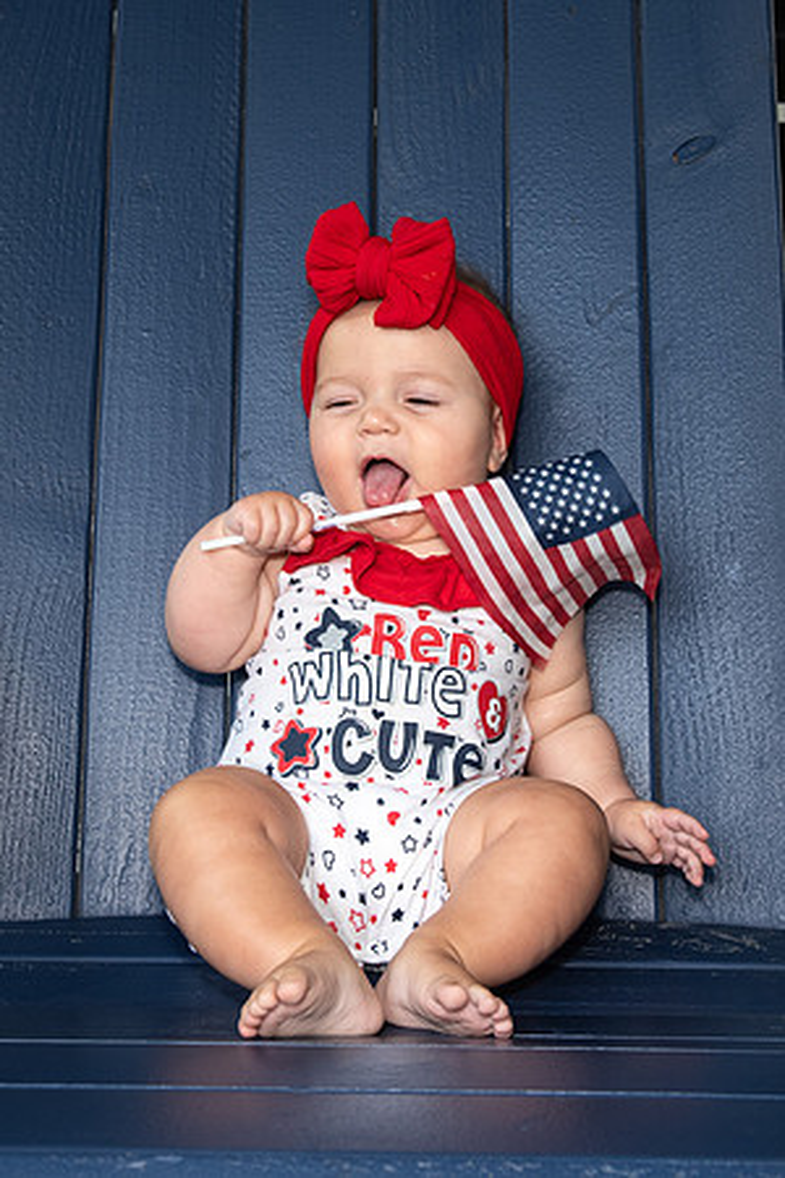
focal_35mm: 64
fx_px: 2094
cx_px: 366
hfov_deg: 21.2
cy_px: 465
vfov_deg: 31.3
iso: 400
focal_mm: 34
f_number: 5.6
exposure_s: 1/160
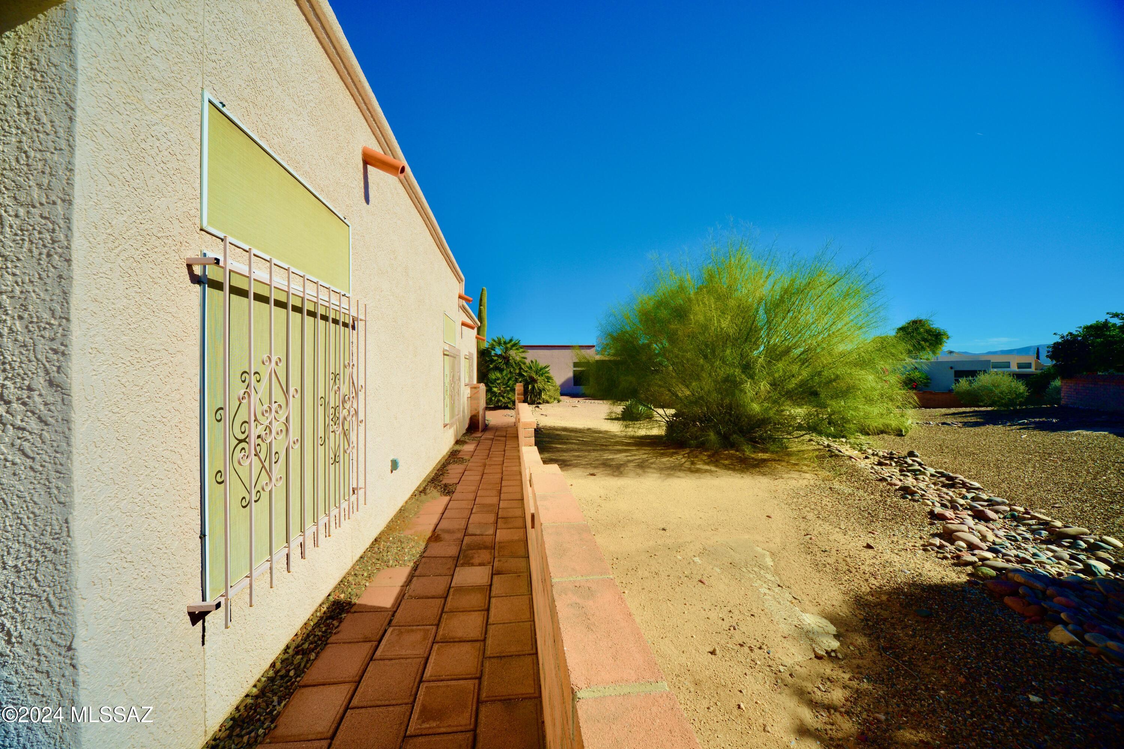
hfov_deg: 112.6
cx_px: 562
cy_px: 374
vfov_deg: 90.0
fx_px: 375
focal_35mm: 12
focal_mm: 12
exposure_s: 1/800
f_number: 9
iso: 250
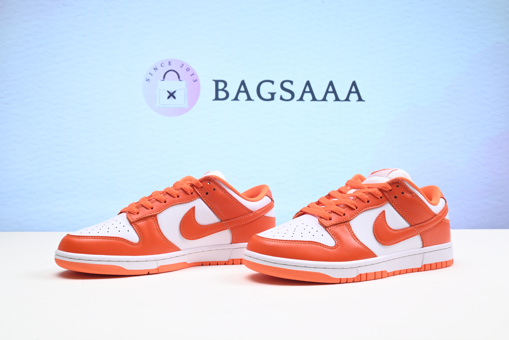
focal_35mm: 37
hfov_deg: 51.9
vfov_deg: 36.0
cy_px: 170
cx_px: 254
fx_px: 523
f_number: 16
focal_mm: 37
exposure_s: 1/2
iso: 100
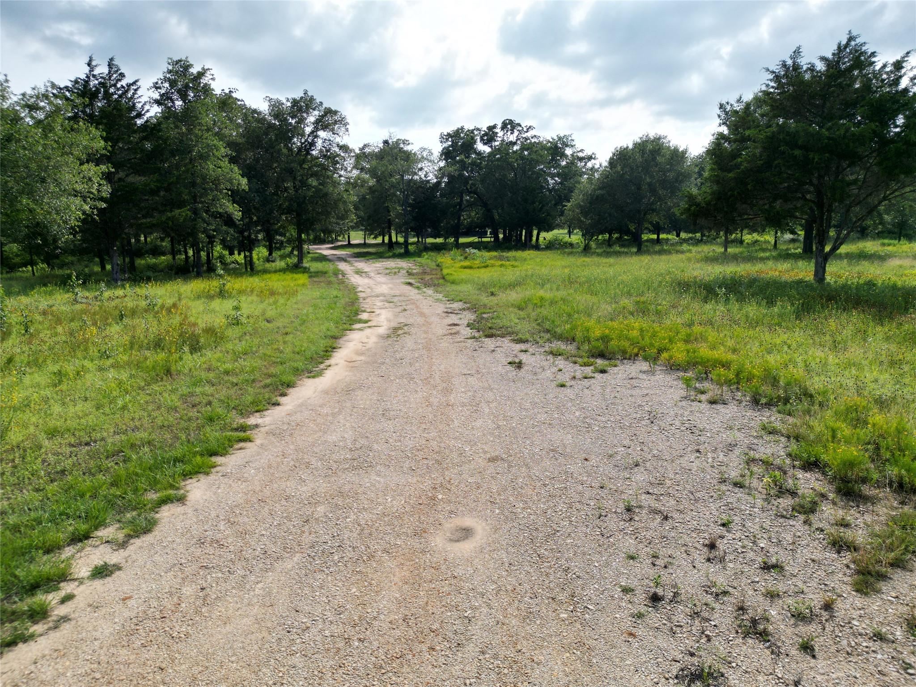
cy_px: 344
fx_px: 635
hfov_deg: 71.6
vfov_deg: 56.8
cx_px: 458
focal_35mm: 24
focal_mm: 6.72
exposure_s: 1/4000
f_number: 1.7
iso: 130
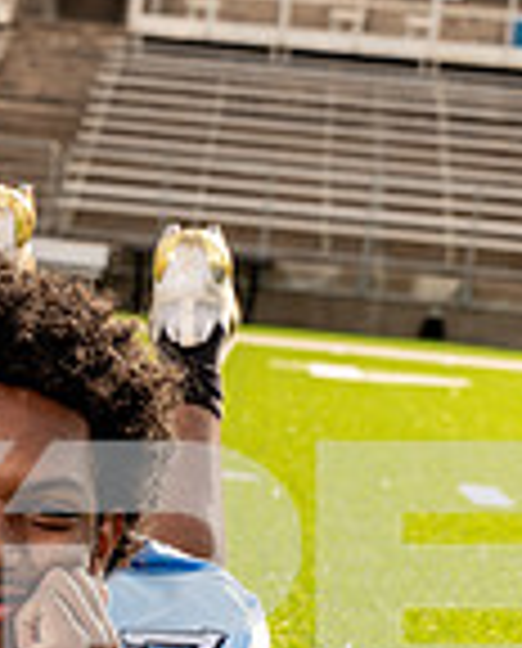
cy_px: 900
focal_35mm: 152
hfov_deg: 10.1
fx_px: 2923
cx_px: -40
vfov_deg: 12.2
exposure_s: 1/250
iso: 100
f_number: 5.6
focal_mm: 52
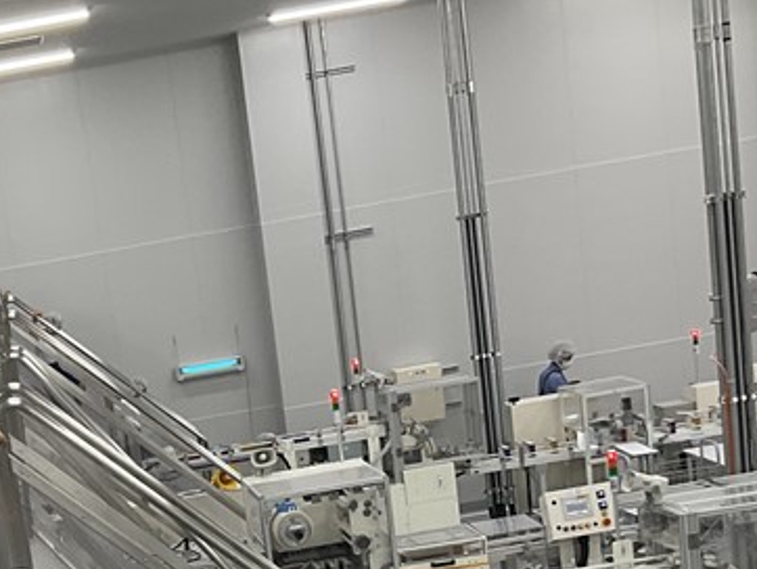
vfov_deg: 17.2
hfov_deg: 23.1
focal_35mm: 82
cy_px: 686
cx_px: 44
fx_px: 1794
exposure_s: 1/60
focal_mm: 3
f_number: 1.8
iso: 40
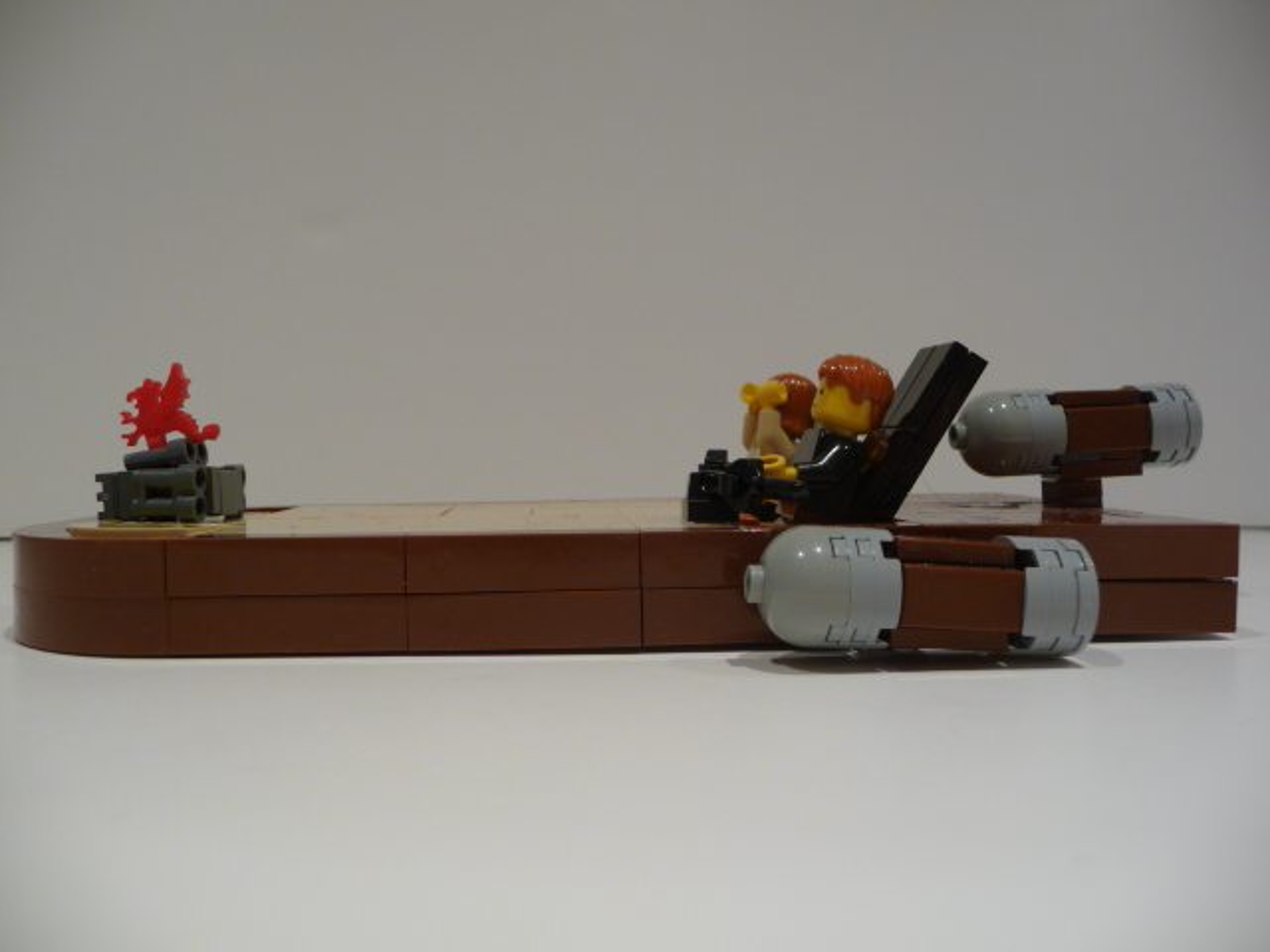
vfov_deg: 49.7
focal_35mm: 28
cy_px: 476
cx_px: 635
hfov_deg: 63.4
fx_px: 1027
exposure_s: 1/8
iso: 100
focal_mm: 4.7
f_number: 3.3
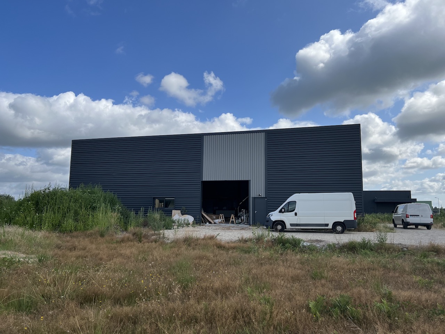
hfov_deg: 67.3
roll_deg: -0.9
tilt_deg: +7.3
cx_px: 222
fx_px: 334
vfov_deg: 53.1
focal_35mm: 26
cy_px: 167
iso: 50
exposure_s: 1/4115
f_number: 1.5
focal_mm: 5.7
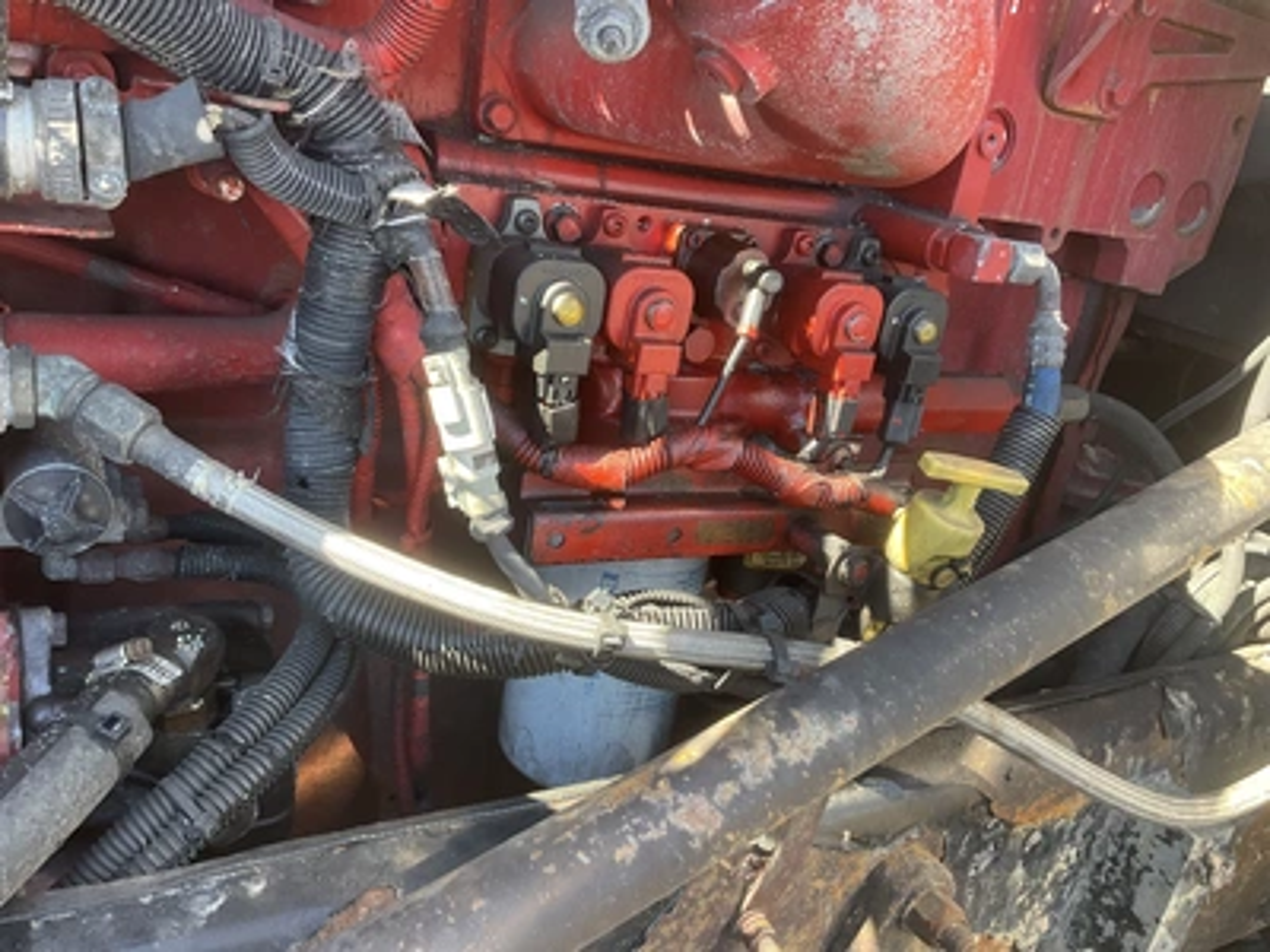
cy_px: 476
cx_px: 635
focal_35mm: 29
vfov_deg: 48.2
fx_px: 1064
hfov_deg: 61.7
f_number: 1.8
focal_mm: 3
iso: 50
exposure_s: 1/122
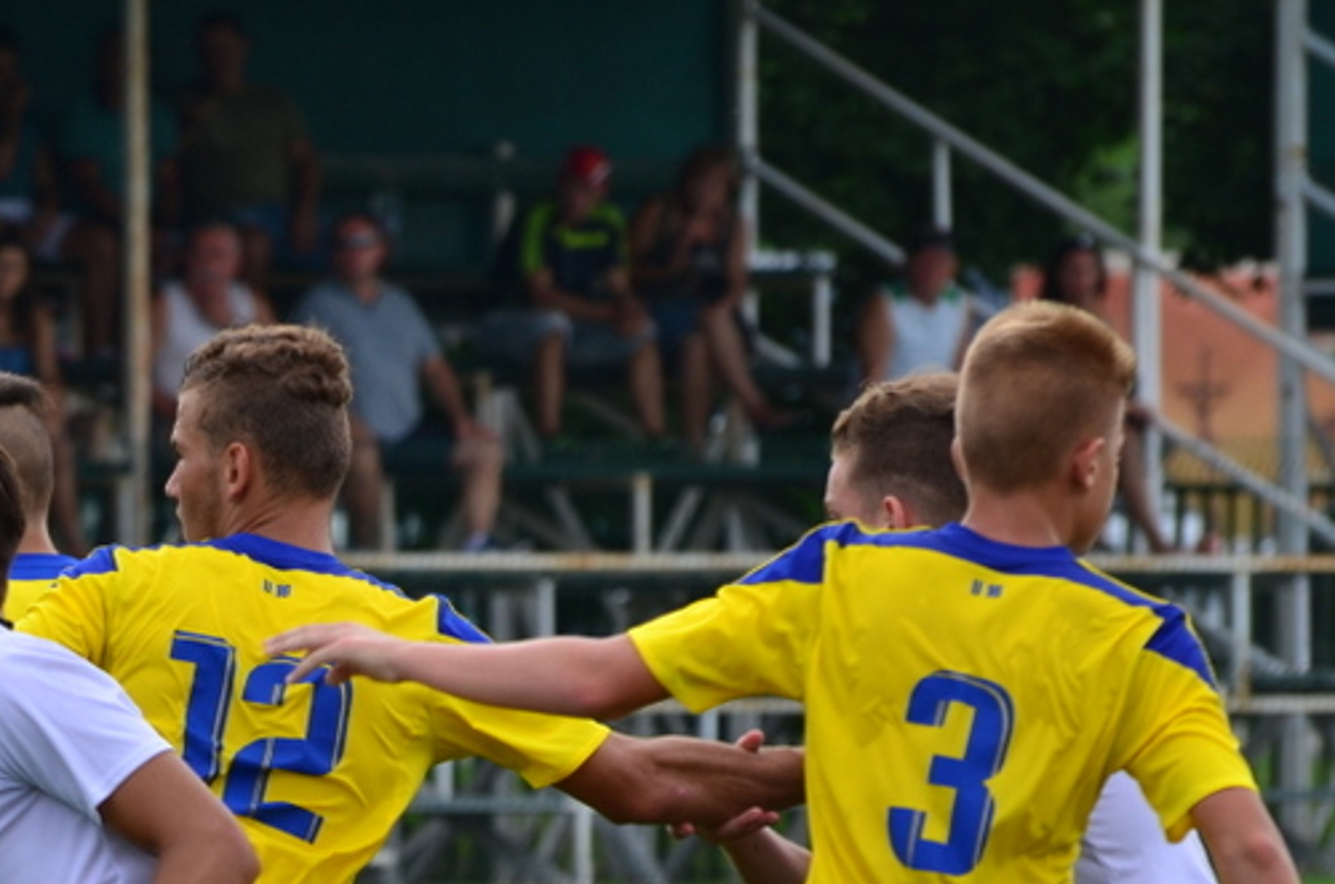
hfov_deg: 3.4
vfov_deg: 2.2
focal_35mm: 612
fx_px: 22644
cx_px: -240
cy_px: 939
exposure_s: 1/500
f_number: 5.6
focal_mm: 170
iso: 180
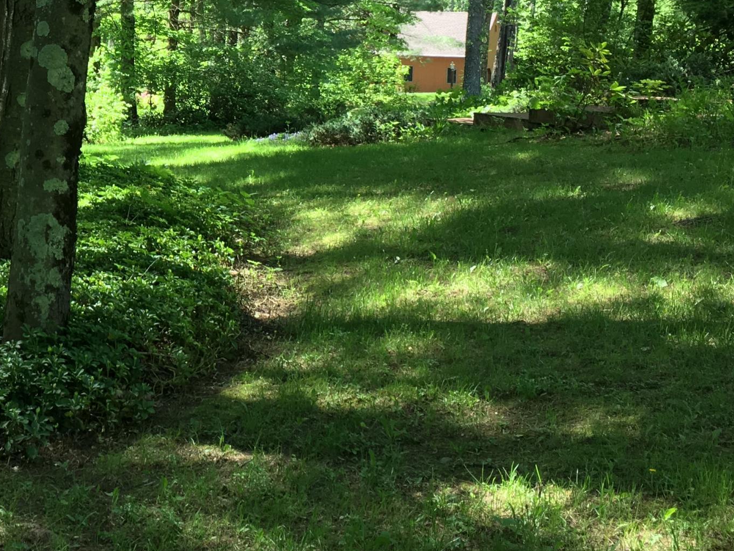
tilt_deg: -1.3
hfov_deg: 28.7
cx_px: 36
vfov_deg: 22.5
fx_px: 1357
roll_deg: -2.9
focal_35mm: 64
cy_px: 76
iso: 32
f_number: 2.2
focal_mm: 4.15
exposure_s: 1/120
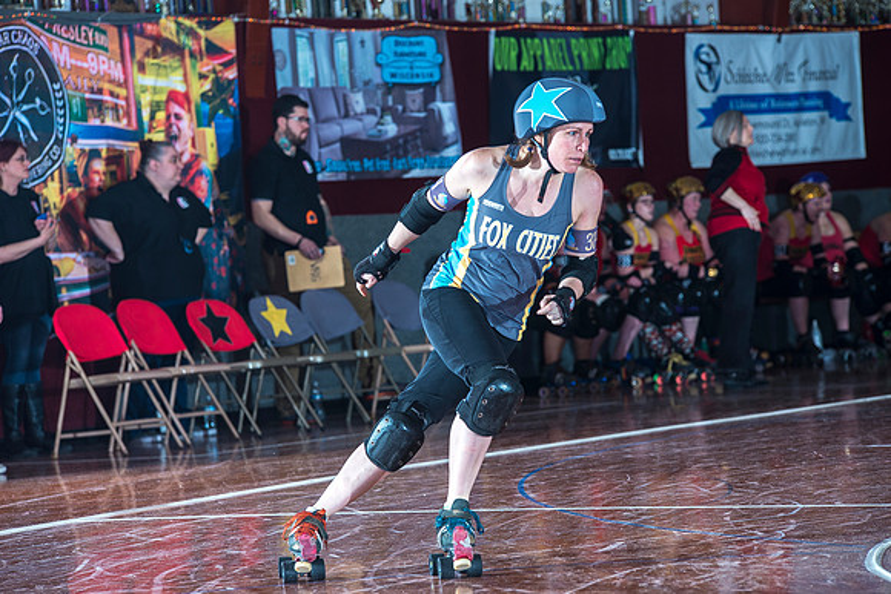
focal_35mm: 175
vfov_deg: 7.9
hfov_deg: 11.7
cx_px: 446
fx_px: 4332
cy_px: 297
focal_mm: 175
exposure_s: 1/160
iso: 800
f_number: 5.6
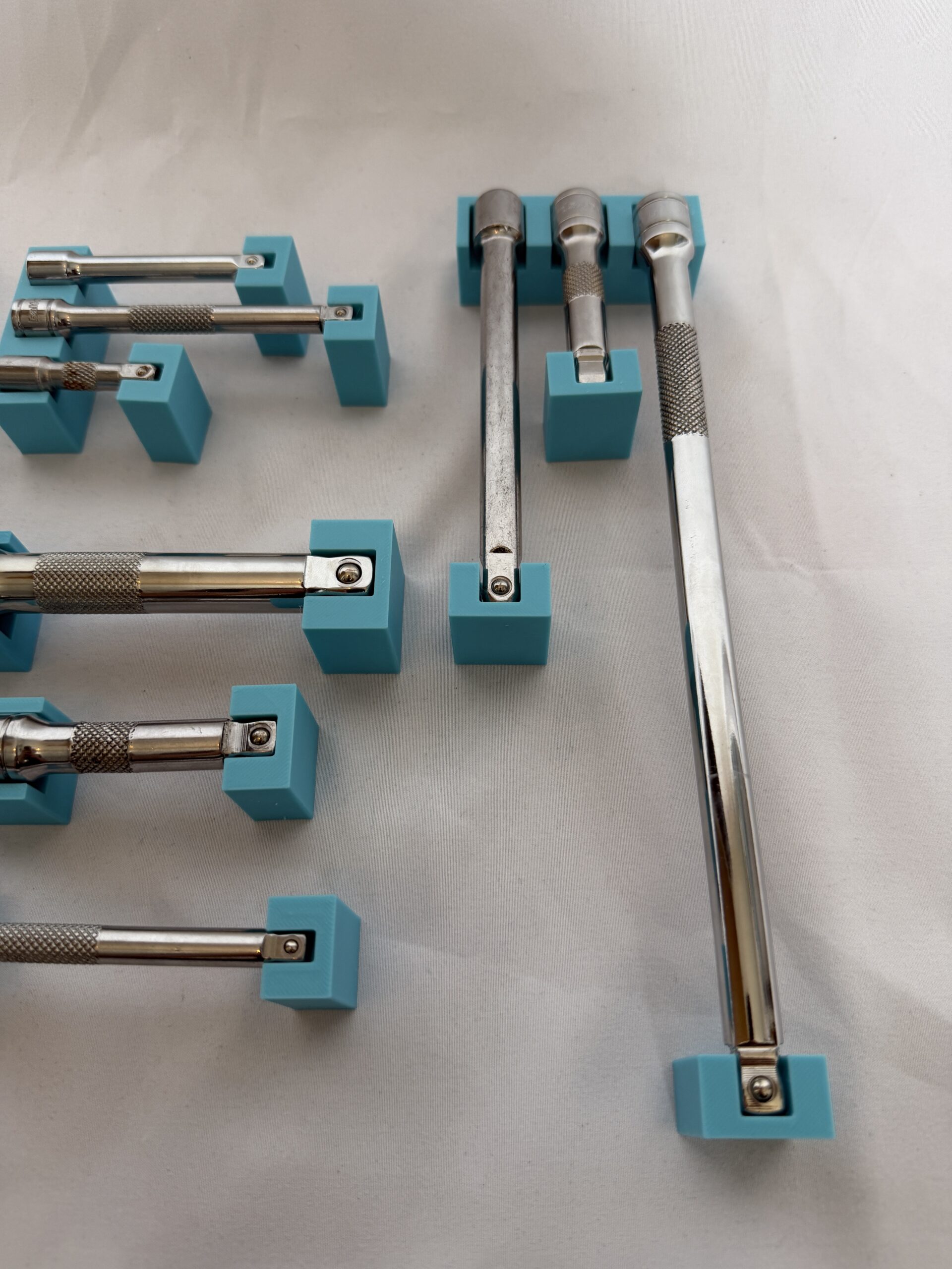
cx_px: 476
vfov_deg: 71.6
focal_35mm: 24
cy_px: 634
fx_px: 880
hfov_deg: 56.8
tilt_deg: -64.2
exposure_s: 1/100
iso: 125
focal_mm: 6.76
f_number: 1.78
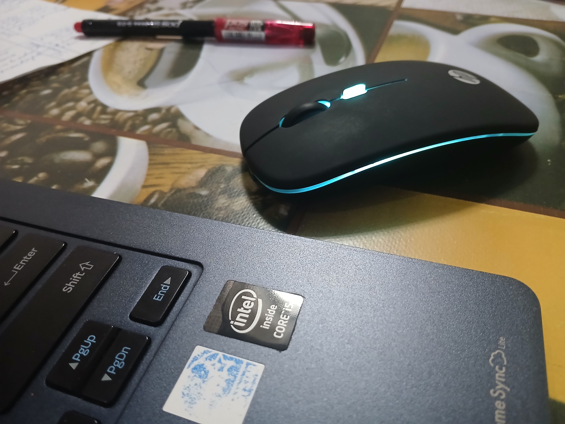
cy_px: 212
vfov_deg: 53.1
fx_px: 424
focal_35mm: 26
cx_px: 282
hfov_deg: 67.3
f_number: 1.8
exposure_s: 1/25
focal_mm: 3.98
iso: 500
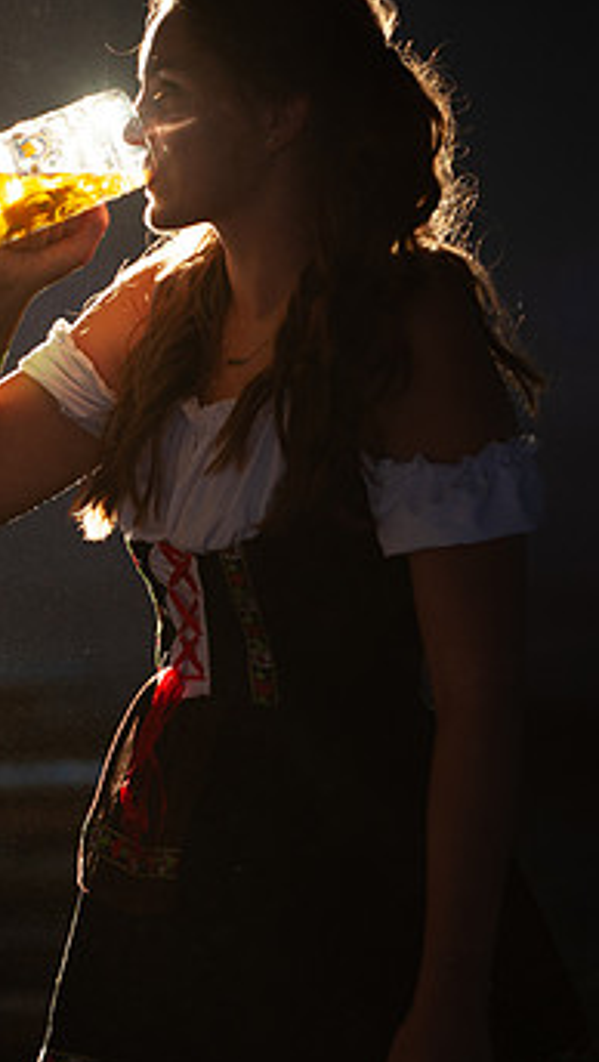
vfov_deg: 6.3
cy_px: 558
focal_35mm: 345
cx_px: -121
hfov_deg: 3.5
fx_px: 9723
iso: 200
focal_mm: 155
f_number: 2.8
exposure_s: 1/400
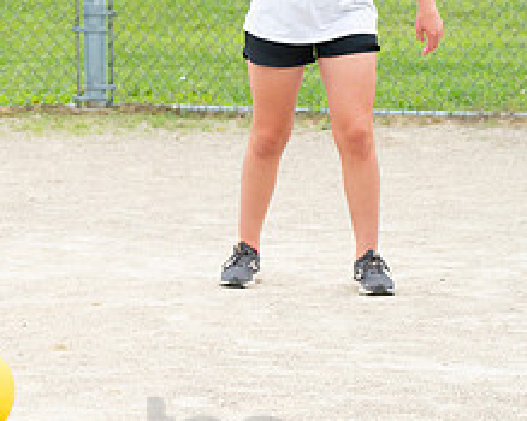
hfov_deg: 5.7
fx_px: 5238
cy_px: 146
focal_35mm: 336
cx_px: -120
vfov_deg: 4.6
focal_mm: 135
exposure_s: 1/1000
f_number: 5.6
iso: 1250
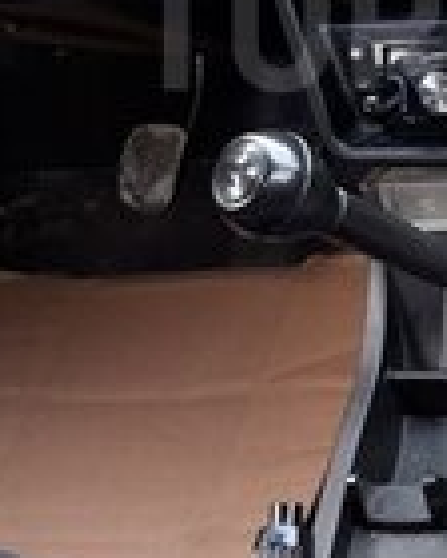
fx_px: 2051
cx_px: 539
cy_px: 30
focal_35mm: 124
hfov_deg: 12.2
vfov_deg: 15.3
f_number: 1.9
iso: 50
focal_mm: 3.6
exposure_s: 1/33
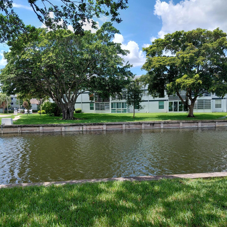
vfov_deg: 53.9
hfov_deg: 54.0
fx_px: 223
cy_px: 129
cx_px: 114
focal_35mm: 30
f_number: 1.8
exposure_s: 1/1292
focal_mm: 4.69
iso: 50
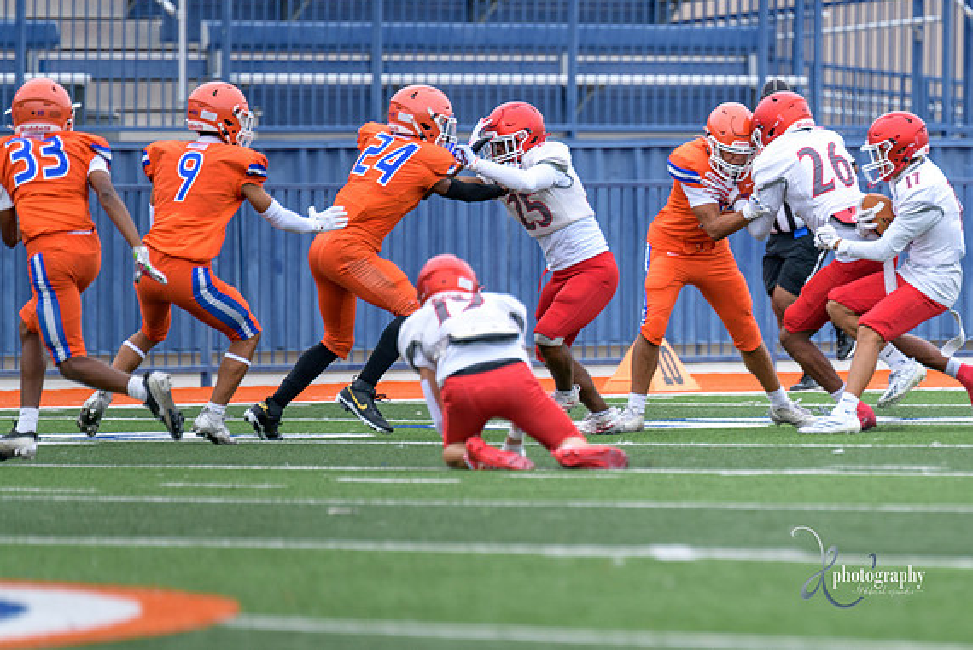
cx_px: 845
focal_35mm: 530
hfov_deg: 3.9
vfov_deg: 2.6
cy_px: 322
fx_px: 14335
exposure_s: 1/1000
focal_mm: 300
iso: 160
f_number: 2.8
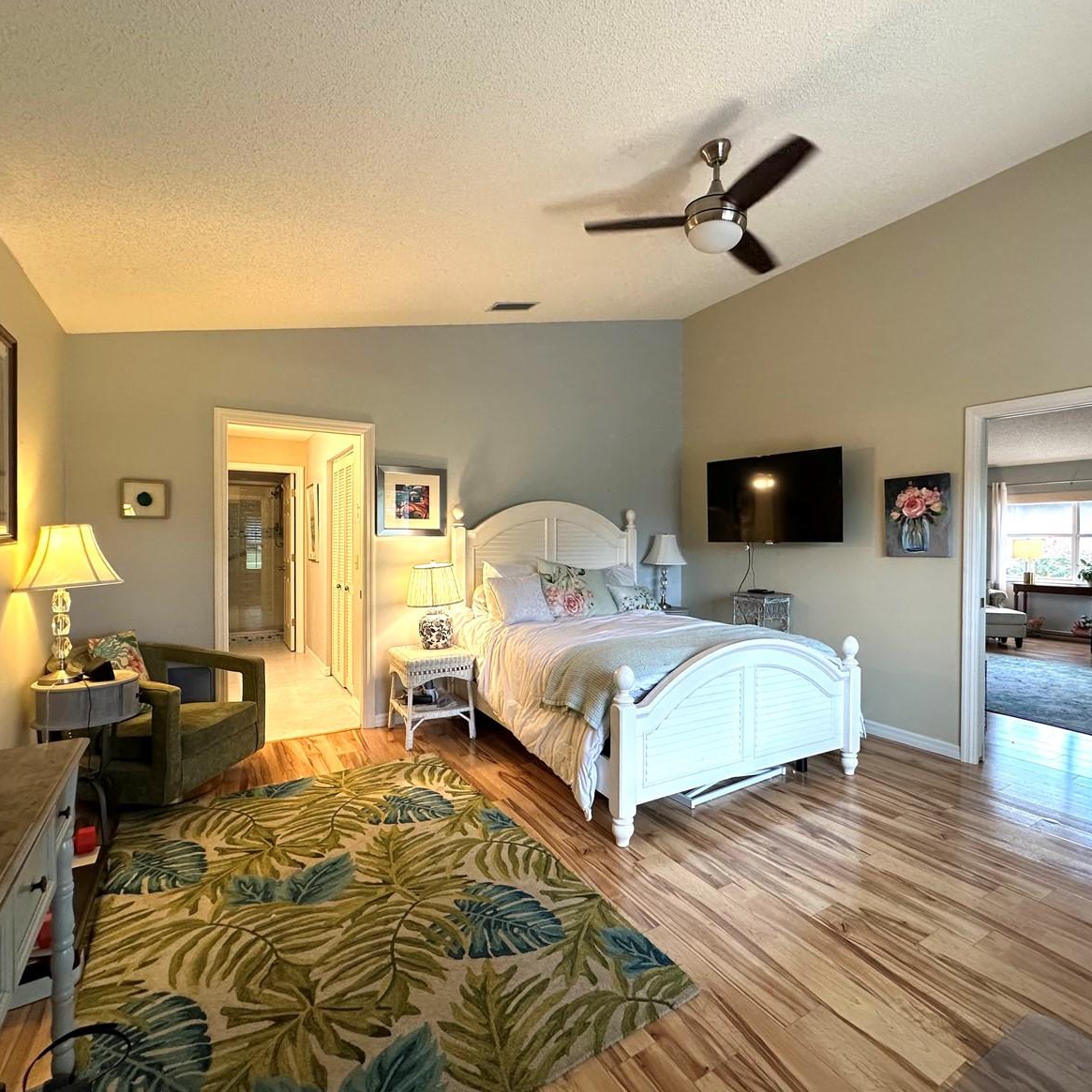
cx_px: 597
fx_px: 607
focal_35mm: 17
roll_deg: -0.6
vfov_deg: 84.0
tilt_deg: -0.5
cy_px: 546
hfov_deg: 83.7
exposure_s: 1/60
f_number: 2.2
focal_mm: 2.22
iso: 160
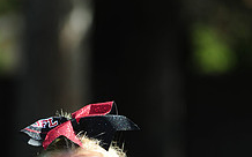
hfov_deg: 3.9
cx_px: 80
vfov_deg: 2.4
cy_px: 217
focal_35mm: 543
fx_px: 3727
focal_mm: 200
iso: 400
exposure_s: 1/2000
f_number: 4.5
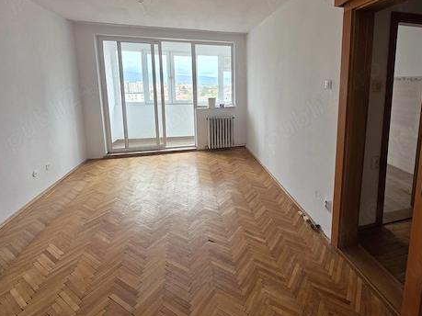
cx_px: 257
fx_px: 207
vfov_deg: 73.2
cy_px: 115
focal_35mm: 17
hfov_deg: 89.6
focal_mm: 2.2
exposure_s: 1/100
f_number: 1.9
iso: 40
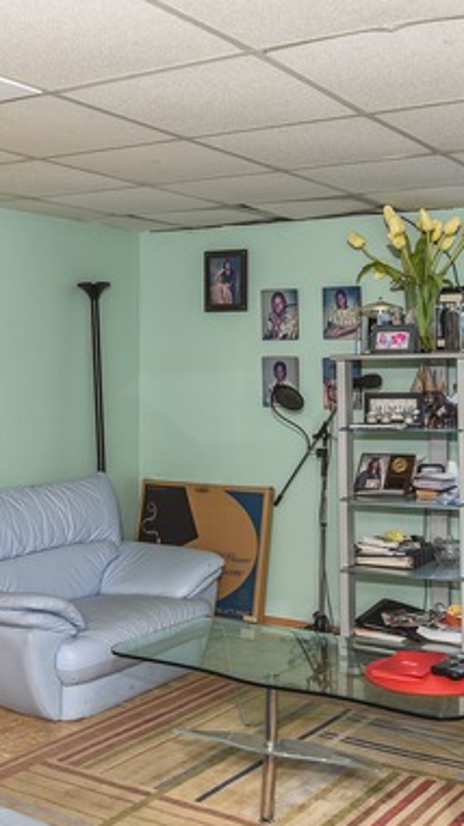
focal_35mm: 44
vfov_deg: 46.4
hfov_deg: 27.0
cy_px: 424
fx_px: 963
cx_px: 271
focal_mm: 25
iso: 200
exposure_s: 1/20
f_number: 8
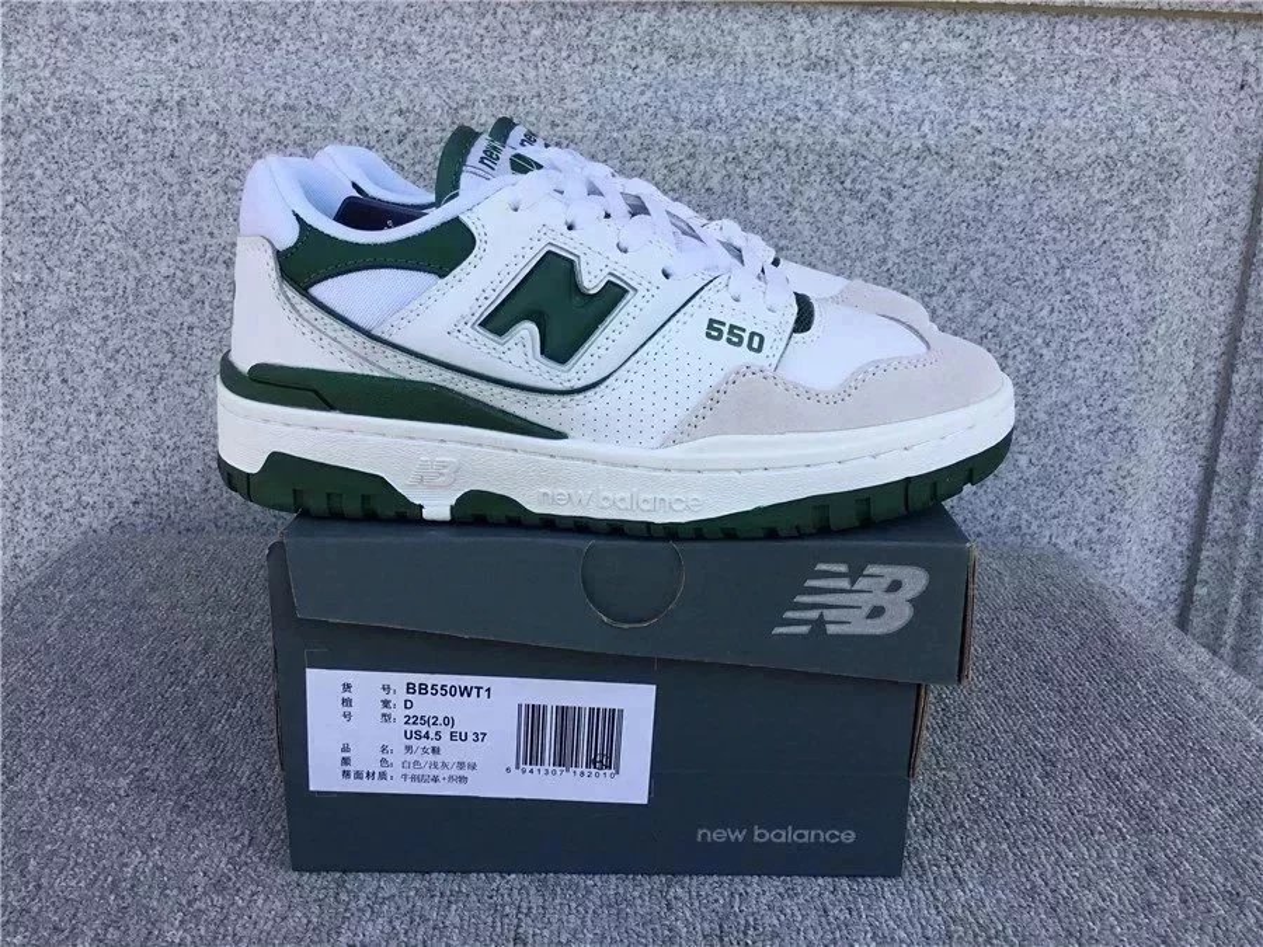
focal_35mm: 31
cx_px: 632
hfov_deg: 58.4
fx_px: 1131
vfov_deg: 45.4
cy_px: 474
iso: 25
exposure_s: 1/345
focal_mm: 3.3
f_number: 2.4
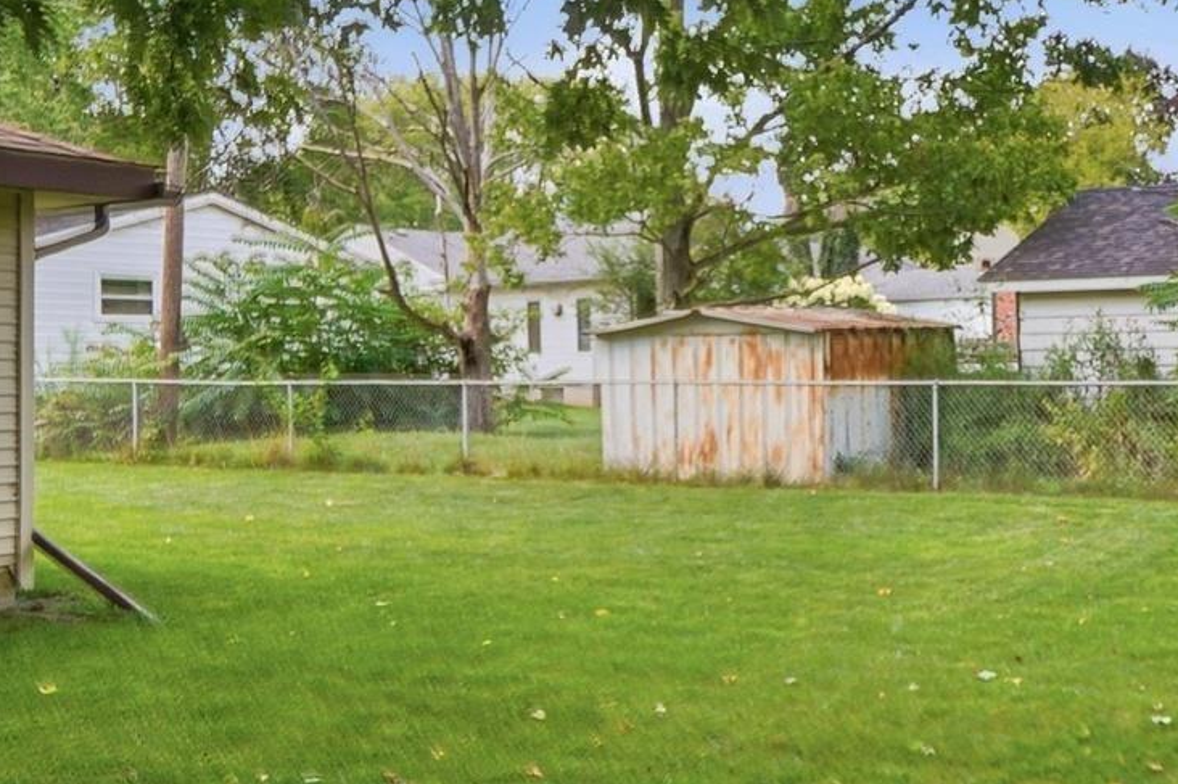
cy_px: 362
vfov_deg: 32.6
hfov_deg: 42.9
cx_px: 1088
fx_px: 1341
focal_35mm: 41
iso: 100
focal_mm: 10
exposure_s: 1/2000
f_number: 4.5
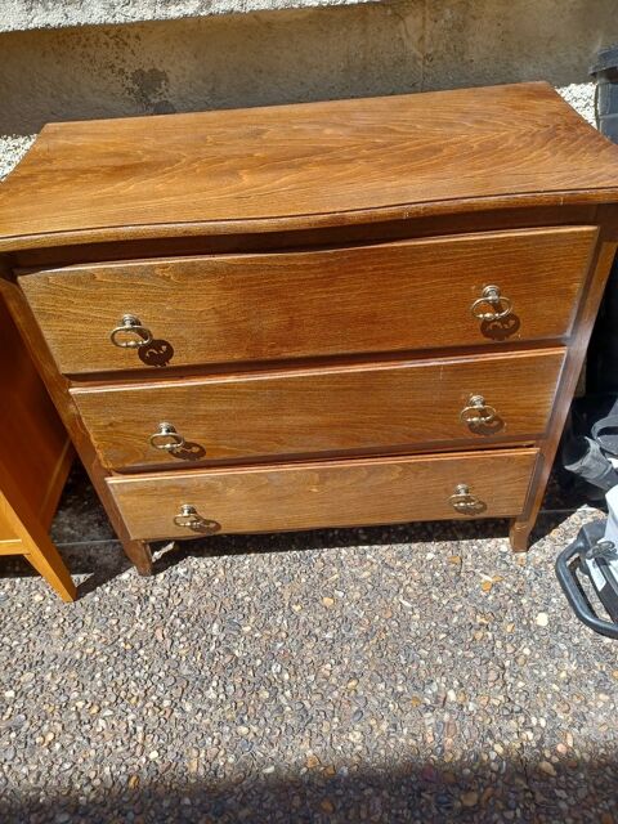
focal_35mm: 25
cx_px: 309
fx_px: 595
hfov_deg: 54.9
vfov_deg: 69.4
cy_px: 412
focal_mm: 4.6
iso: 32
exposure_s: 1/207
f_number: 1.8
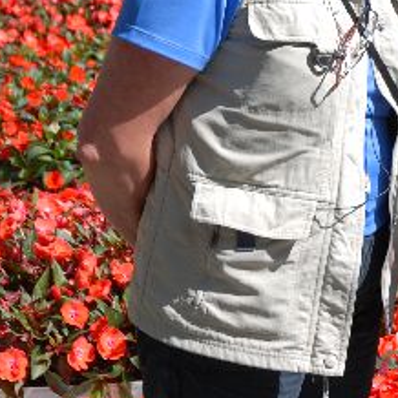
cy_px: -30
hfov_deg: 9.2
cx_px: 462
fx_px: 2432
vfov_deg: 9.3
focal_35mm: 187
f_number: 4.5
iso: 140
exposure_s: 1/500
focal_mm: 40
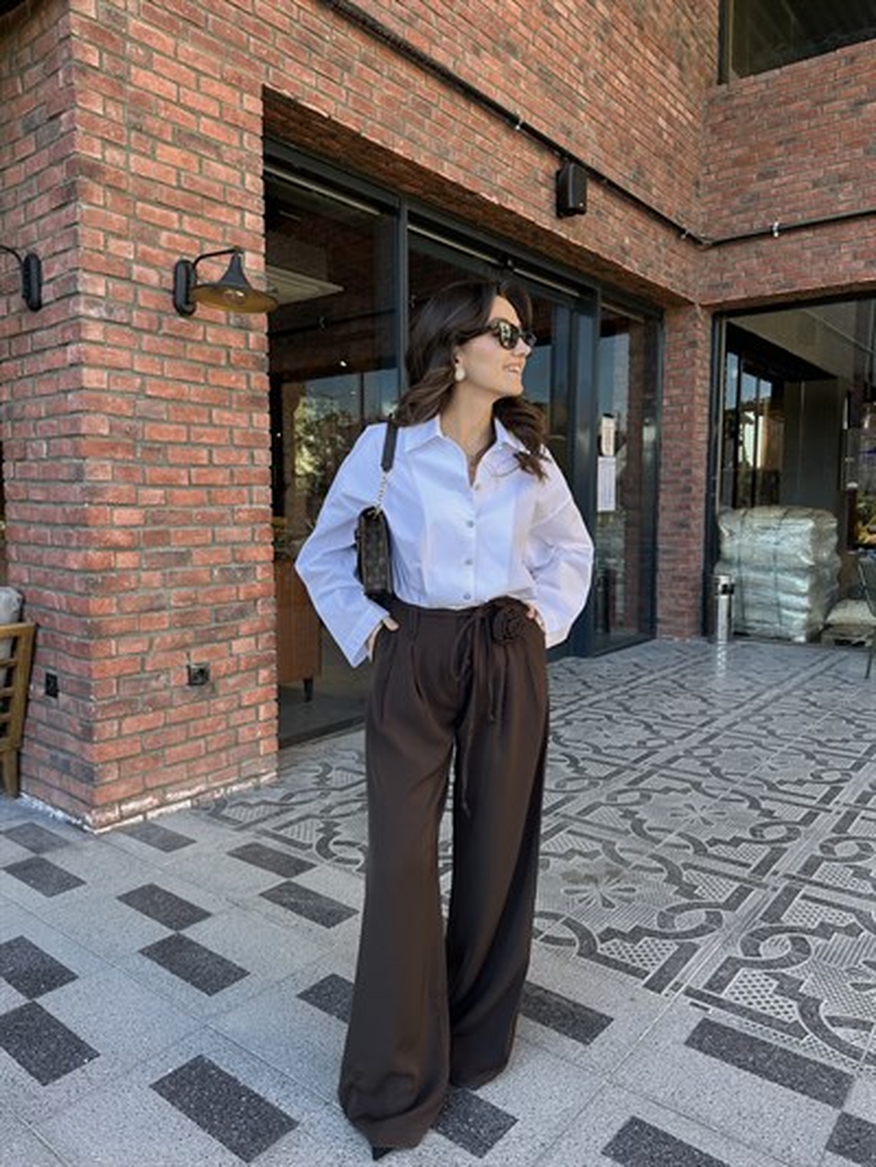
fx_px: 809
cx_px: 438
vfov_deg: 71.6
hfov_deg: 56.8
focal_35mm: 24
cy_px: 584
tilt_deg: -4.4
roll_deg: -0.3
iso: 80
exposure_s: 1/299
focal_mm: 6.86
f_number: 1.78
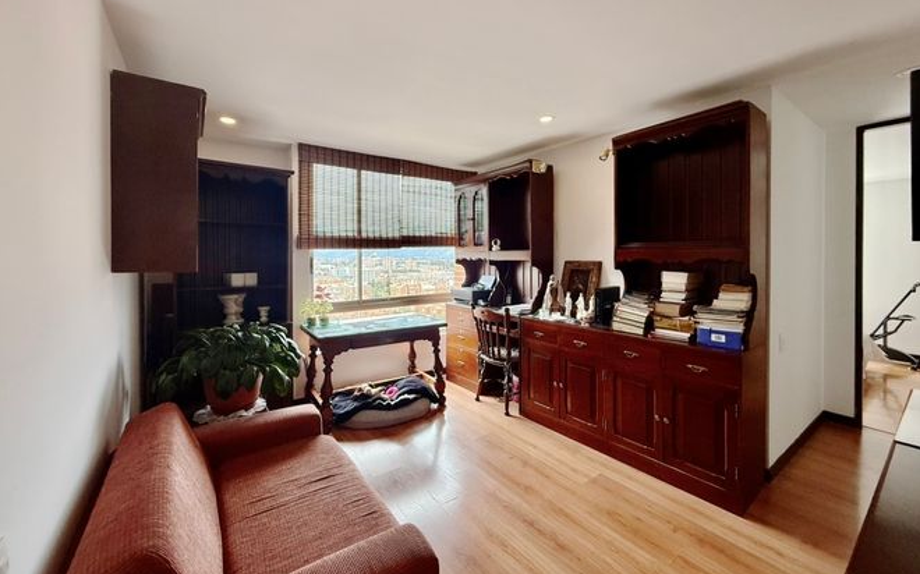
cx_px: 463
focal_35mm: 15
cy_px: 259
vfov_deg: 74.6
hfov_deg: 101.5
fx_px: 376
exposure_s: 1/99
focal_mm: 2.22
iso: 100
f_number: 2.2
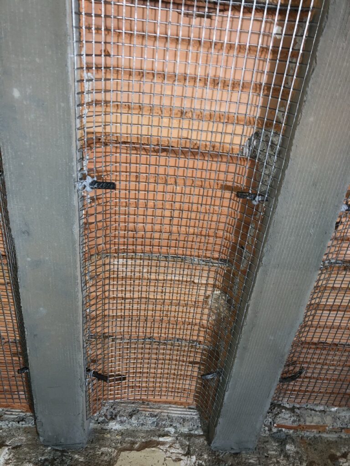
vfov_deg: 63.4
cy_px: 233
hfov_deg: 49.7
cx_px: 175
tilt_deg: +59.8
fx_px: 377
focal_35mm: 28
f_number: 1.8
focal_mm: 4
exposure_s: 1/16
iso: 64
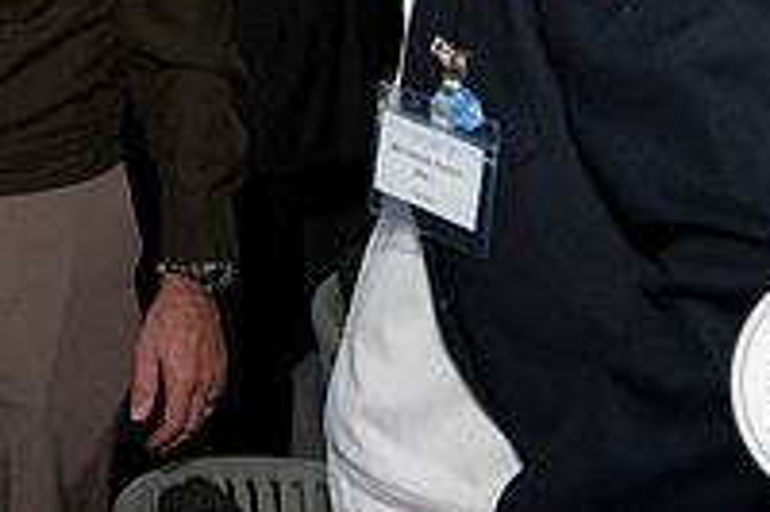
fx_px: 1987
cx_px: 4
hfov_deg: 21.2
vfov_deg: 14.2
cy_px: -106
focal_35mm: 93
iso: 800
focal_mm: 32
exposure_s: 1/125
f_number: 5.6
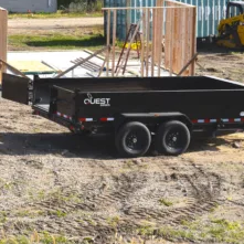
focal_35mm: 121
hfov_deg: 13.6
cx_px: -112
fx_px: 965
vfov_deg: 14.3
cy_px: 19
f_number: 8
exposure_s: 1/250
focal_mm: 28
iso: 100
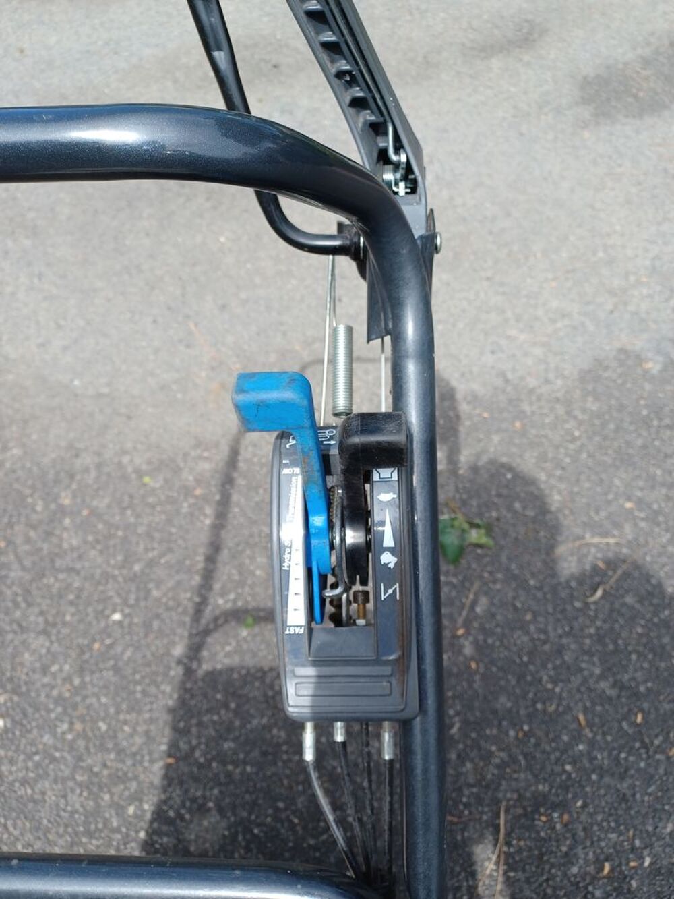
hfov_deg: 54.9
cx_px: 337
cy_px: 450
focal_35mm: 25
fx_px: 649
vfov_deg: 69.4
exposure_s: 1/182
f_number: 1.8
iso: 32
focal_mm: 4.6
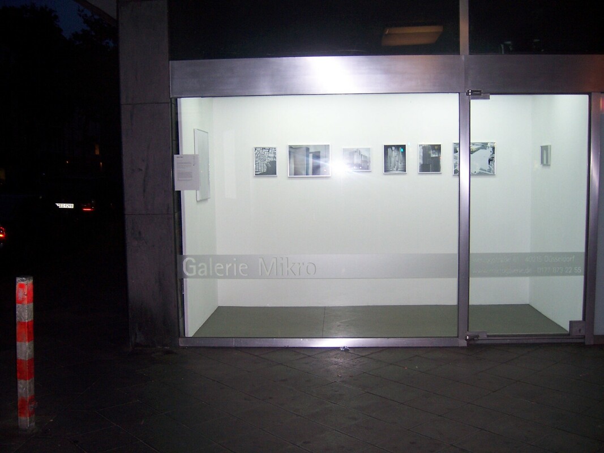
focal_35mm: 36
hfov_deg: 51.4
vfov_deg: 39.6
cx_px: 302
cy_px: 226
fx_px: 628
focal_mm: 6.2
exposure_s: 1/60
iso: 125
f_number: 2.8
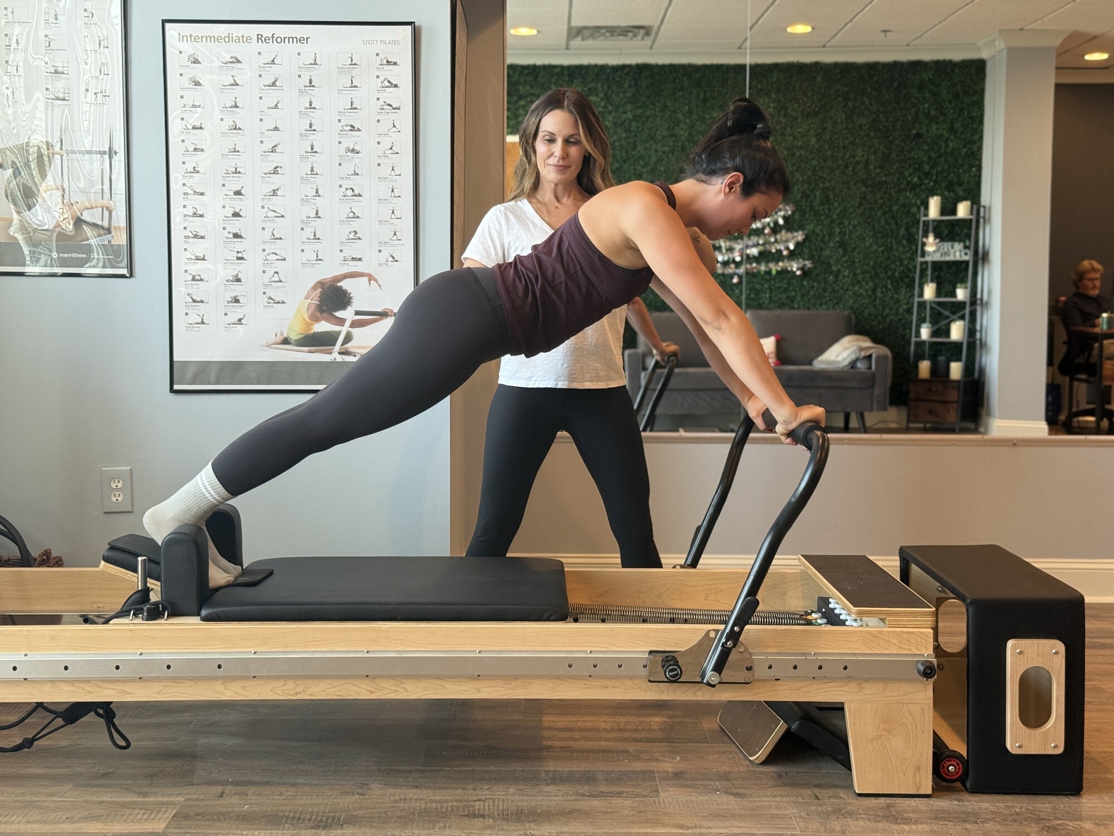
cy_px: 418
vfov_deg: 30.3
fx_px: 1545
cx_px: 557
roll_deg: -0.1
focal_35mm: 48
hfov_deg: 39.7
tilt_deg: -3.7
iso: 125
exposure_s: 1/60
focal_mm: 6.76
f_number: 1.78
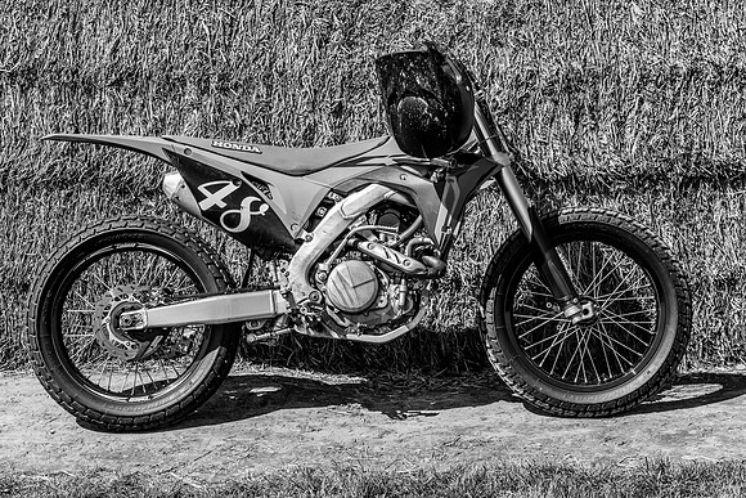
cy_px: 231
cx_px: 370
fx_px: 1815
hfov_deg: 23.2
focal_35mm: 88
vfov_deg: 15.6
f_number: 8
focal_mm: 70
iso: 100
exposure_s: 1/160
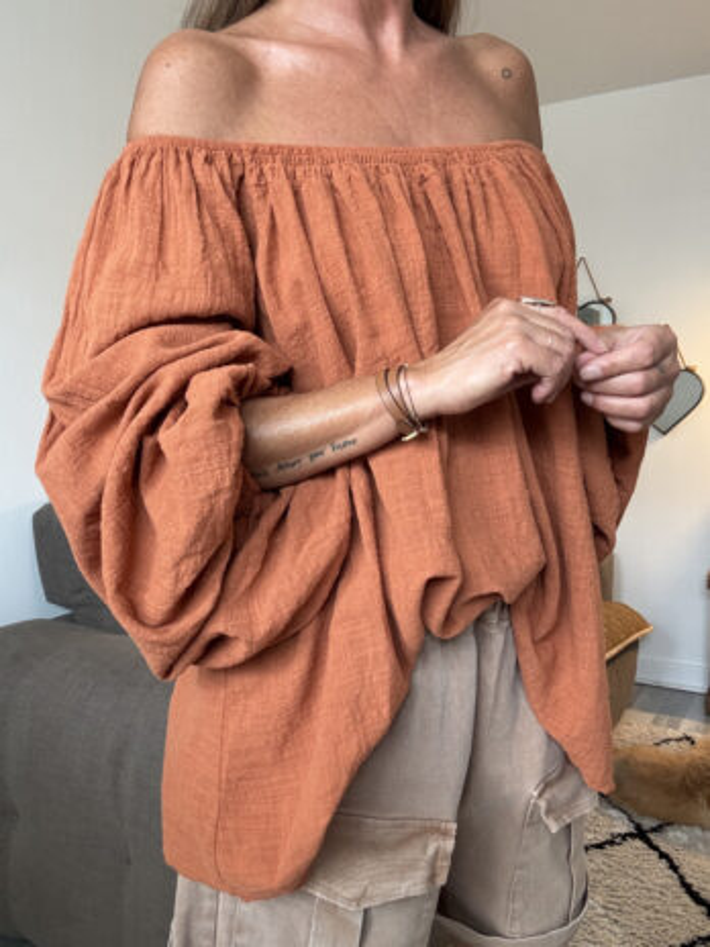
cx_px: 355
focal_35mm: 30
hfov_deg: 46.8
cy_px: 474
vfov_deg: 60.0
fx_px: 820
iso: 125
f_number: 1.9
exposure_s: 1/60
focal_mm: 2.69
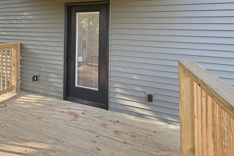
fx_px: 136
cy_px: 63
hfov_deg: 78.6
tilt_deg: -12.1
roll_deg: -0.2
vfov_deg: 59.0
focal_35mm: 21
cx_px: 78
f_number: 2.2
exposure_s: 1/121
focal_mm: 2.2
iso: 100
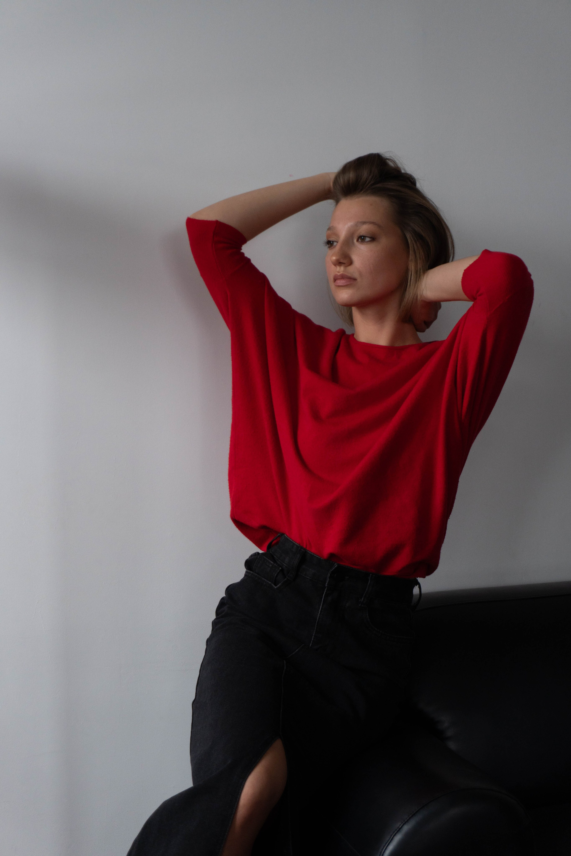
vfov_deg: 27.0
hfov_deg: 18.2
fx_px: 1784
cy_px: 428
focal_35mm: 75
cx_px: 286
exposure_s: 1/160
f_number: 5.6
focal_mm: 50
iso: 400
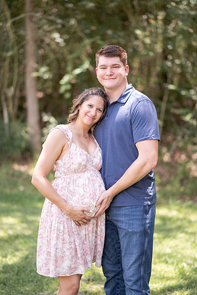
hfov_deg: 16.1
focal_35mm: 85
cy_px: 148
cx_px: 98
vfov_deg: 23.9
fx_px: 698
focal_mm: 85
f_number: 2
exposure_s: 1/1250
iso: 320
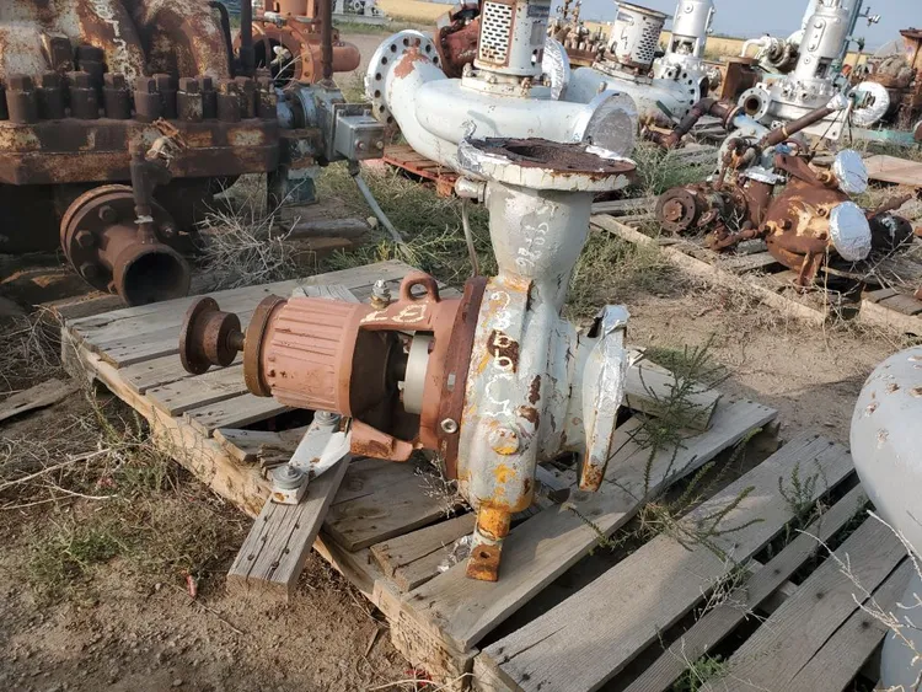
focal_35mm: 26
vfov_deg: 53.1
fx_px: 693
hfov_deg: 67.3
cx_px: 461
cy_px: 346
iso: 50
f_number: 2.4
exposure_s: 1/671
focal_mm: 4.3
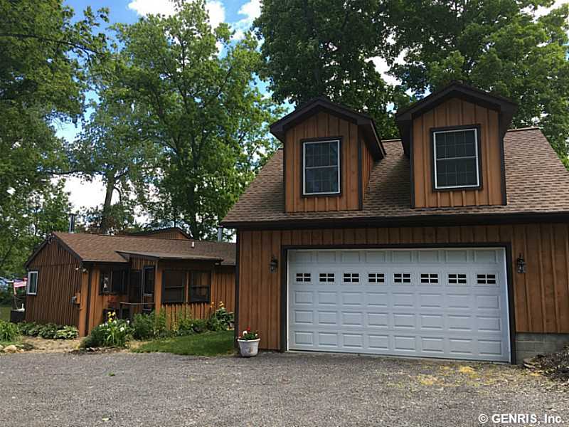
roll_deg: +0.6
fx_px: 477
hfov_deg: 61.7
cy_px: 214
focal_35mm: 29
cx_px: 284
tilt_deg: +7.7
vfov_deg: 48.2
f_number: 2.2
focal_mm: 4.15
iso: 25
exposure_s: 1/375
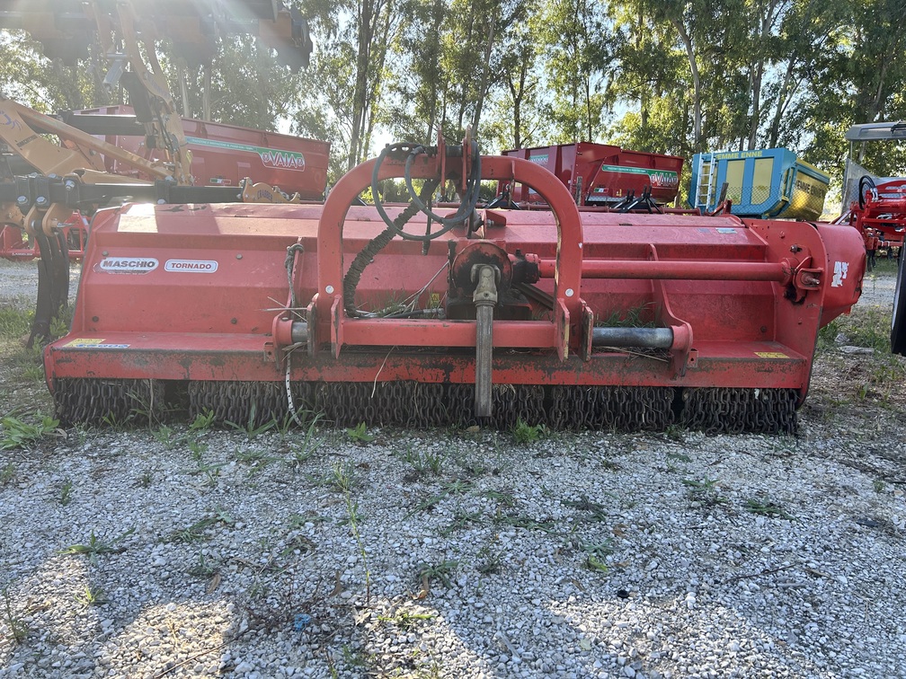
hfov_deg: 67.3
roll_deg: -0.6
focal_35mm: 26
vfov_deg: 53.1
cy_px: 340
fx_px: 680
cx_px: 453
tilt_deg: -10.4
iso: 50
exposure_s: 1/628
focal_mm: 5.7
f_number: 1.5
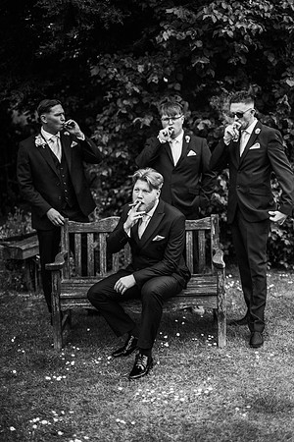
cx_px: 147
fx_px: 612
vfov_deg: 39.6
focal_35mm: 50
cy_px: 221
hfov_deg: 27.0
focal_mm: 50
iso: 400
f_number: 1.4
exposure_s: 1/6400
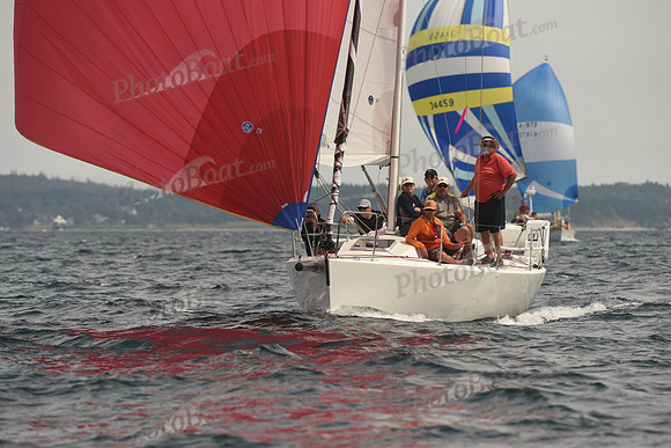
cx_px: 336
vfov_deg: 3.8
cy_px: 224
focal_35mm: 360
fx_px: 6711
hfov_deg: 5.7
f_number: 7.1
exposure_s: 1/1000
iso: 250
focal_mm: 360
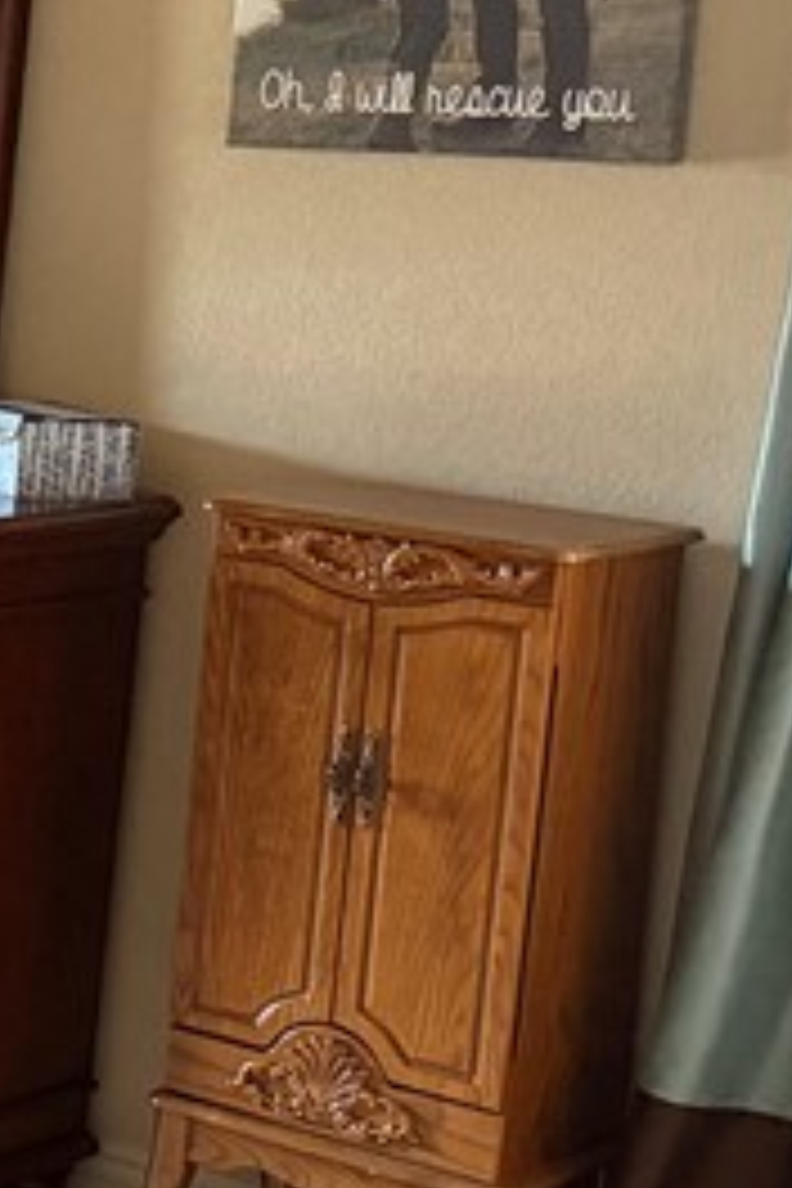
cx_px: -1264
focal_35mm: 97
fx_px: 3201
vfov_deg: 21.0
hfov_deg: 11.2
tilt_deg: -9.0
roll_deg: -1.0
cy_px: 468
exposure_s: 1/60
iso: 800
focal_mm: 6.76
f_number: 1.78
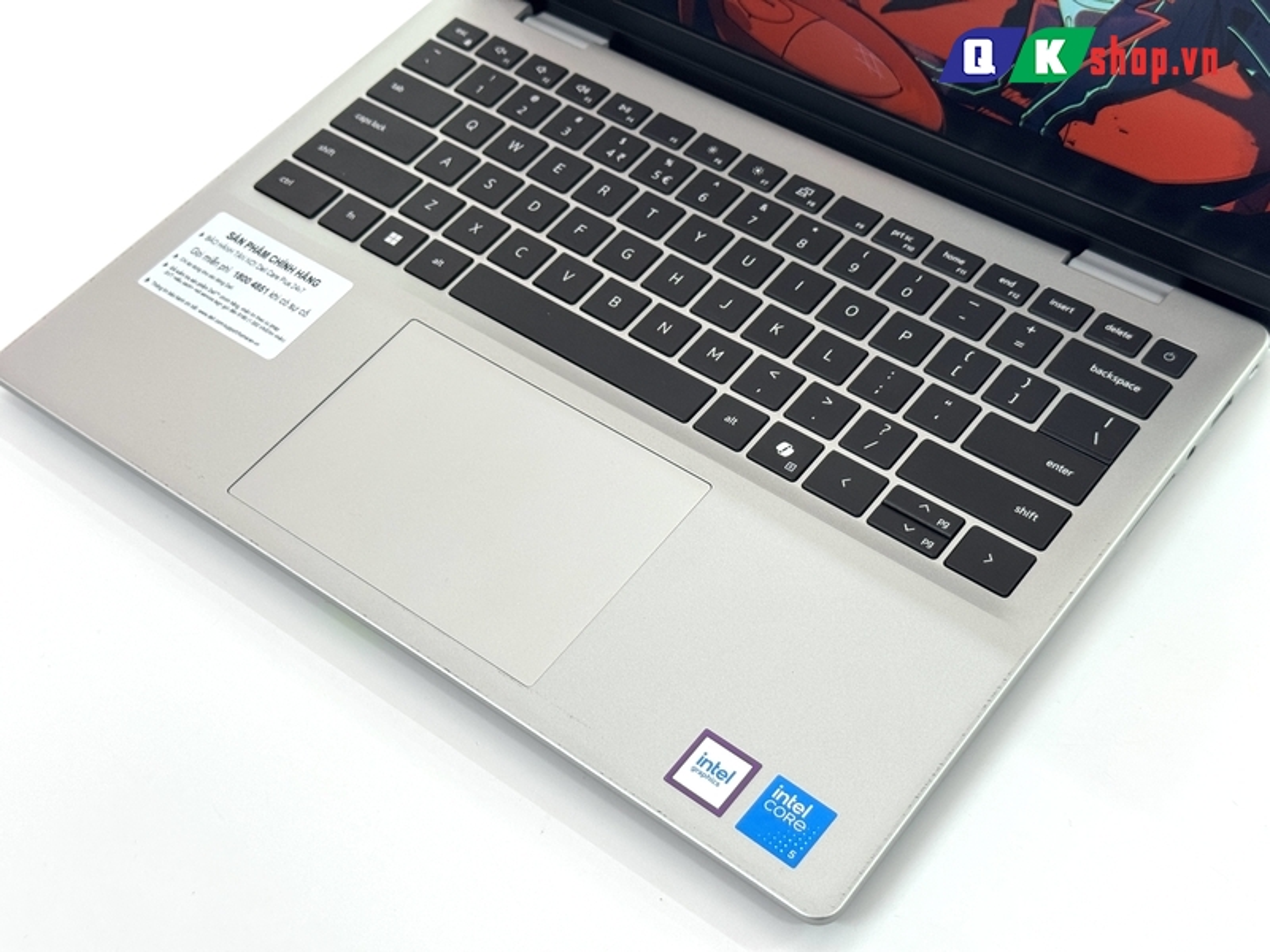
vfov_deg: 30.3
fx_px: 1761
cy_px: 476
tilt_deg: -51.8
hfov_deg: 39.7
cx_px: 635
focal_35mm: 48
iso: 80
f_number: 1.78
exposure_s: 1/121
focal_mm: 6.76
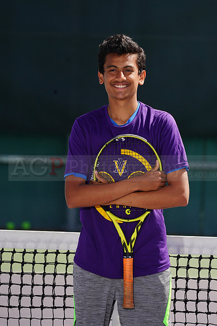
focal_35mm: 400
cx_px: 108
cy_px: 163
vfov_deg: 5.2
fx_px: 3614
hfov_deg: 3.4
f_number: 9
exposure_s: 1/250
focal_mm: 400
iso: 100
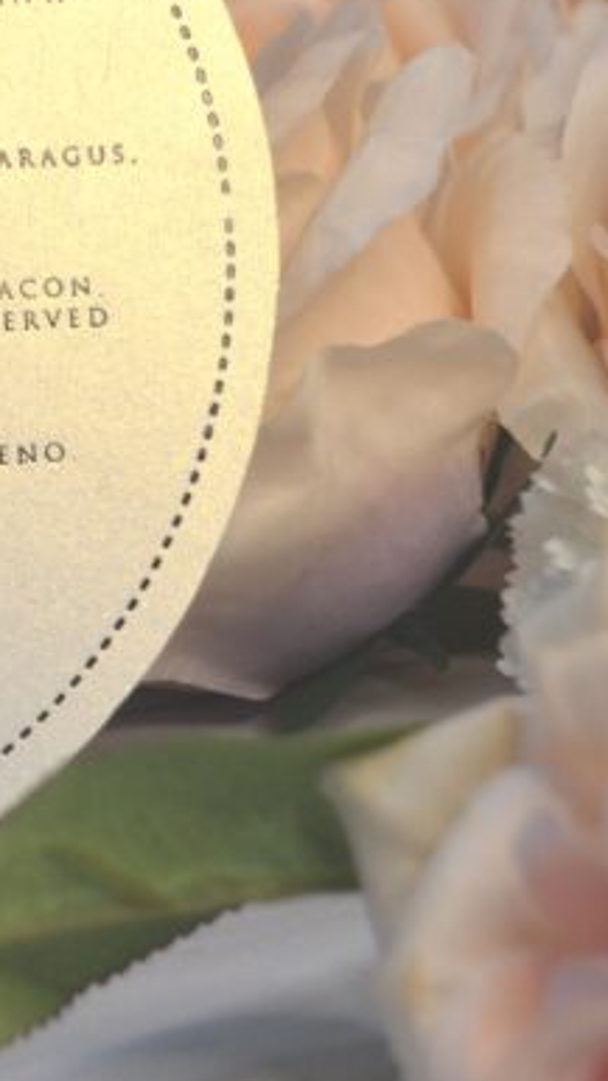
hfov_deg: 9.3
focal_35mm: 125
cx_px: -415
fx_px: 3584
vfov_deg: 17.1
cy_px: 314
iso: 560
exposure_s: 1/60
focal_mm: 32
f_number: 4.5
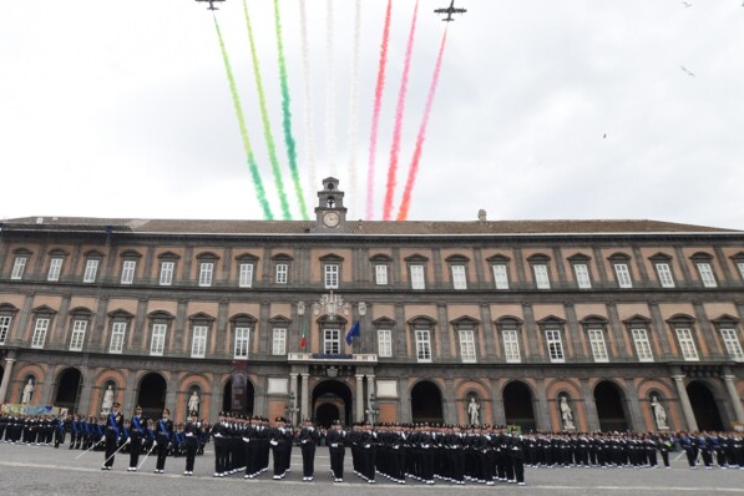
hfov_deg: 72.4
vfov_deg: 51.8
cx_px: 275
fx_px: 496
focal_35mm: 24
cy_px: 151
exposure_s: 1/640
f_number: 7.1
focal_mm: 14
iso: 400
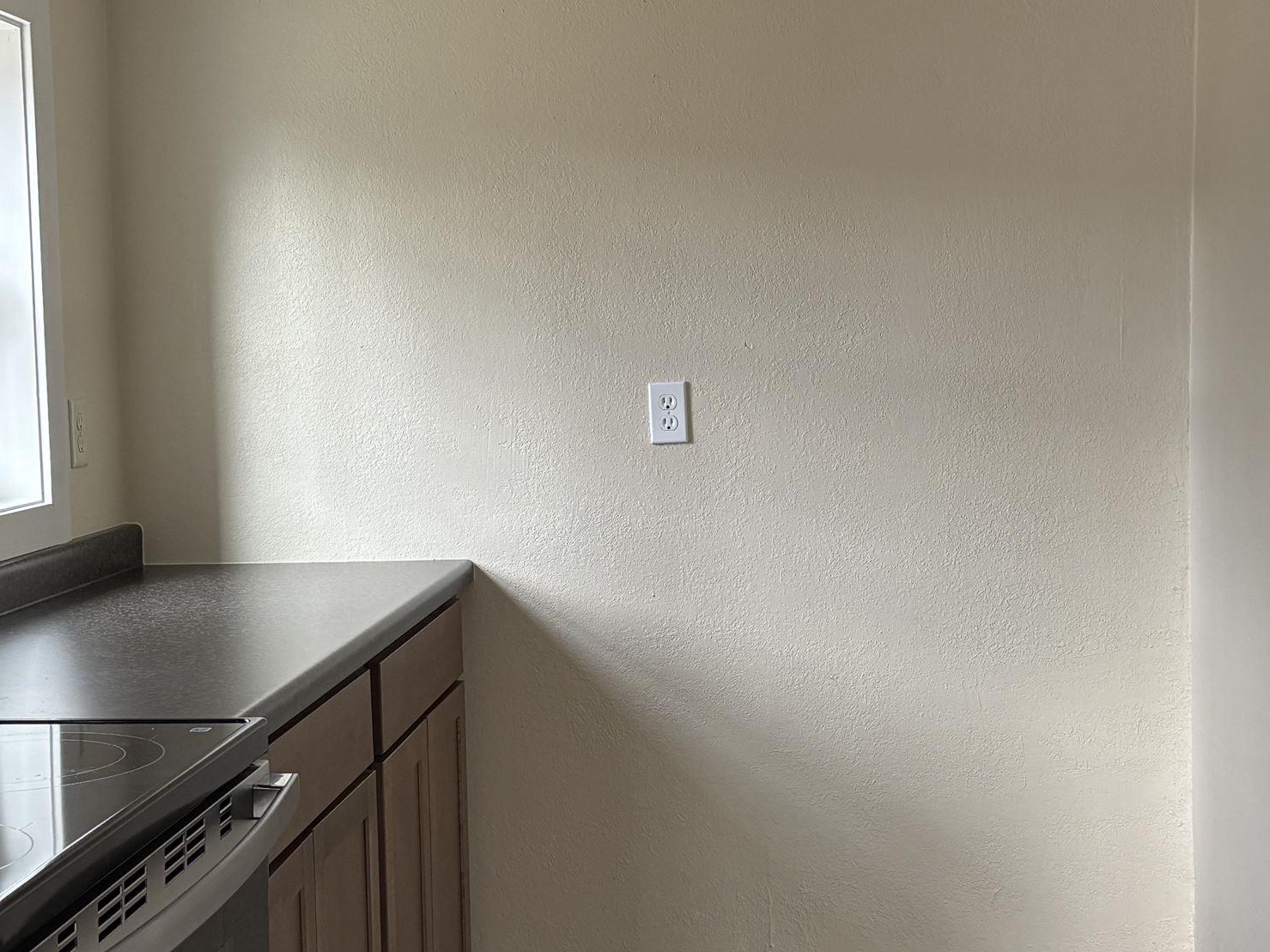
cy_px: 495
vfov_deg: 27.0
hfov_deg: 35.4
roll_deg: +0.3
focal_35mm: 54
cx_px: 754
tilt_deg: -4.9
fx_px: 1981
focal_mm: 5.96
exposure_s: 1/92
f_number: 1.6
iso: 125
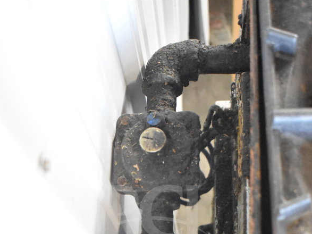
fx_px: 547
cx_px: 152
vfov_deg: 23.2
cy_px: 227
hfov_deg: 31.8
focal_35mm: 61
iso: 10000
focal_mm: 27
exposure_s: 1/40
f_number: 4
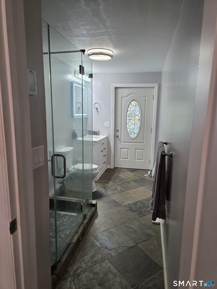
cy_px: 144
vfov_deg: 73.9
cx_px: 108
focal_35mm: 23
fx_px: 192
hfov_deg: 58.9
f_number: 1.7
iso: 160
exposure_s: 1/120
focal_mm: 6.3
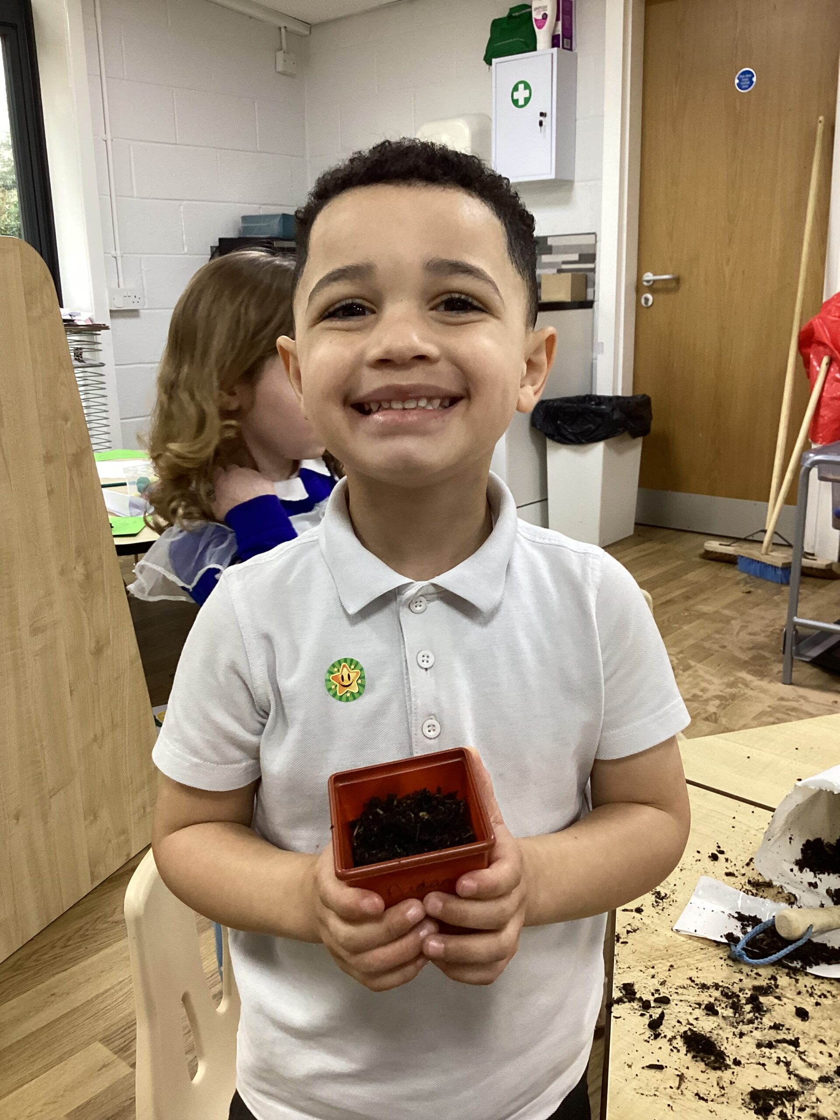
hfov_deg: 45.4
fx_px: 1003
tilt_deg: -16.0
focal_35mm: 31
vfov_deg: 58.4
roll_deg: +1.2
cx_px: 420
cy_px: 560
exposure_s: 1/50
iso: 160
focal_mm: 3.3
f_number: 2.4
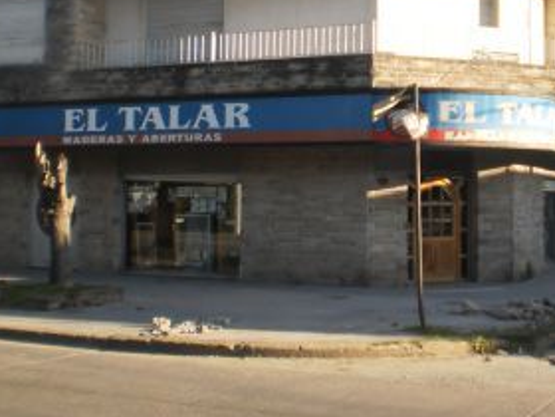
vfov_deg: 24.1
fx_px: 962
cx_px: 378
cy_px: 101
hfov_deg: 31.9
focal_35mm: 60
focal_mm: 6.3
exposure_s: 1/800
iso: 200
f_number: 3.1
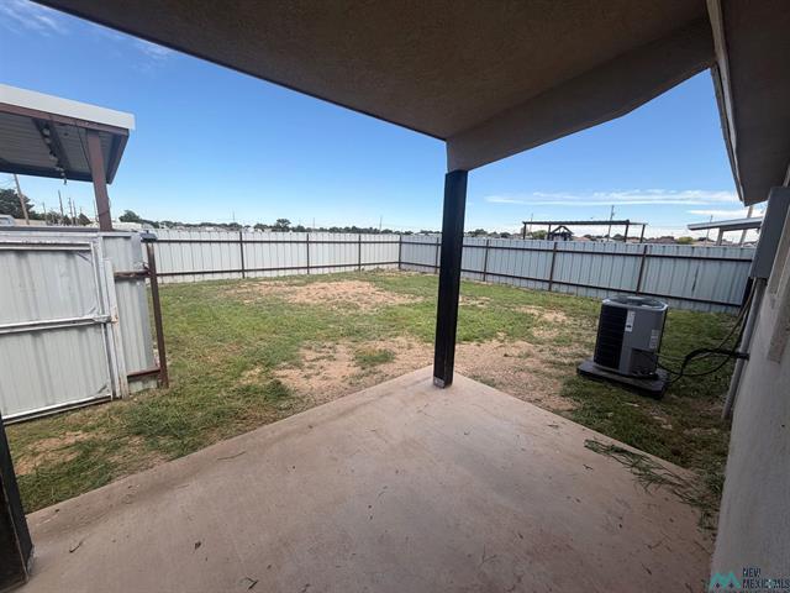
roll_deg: -1.4
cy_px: 296
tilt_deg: -11.4
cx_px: 395
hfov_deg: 102.1
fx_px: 320
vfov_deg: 85.7
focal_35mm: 14
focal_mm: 2.22
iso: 32
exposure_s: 1/770
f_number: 2.2
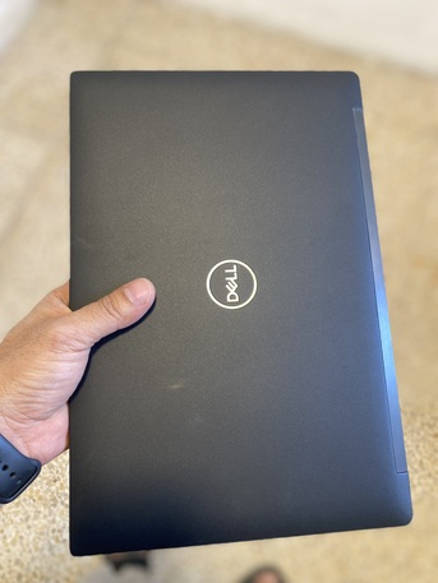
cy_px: 292
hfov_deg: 53.1
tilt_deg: -69.5
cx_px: 219
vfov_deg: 67.3
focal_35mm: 26
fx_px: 438
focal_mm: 4.25
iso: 160
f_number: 1.8
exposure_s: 1/60
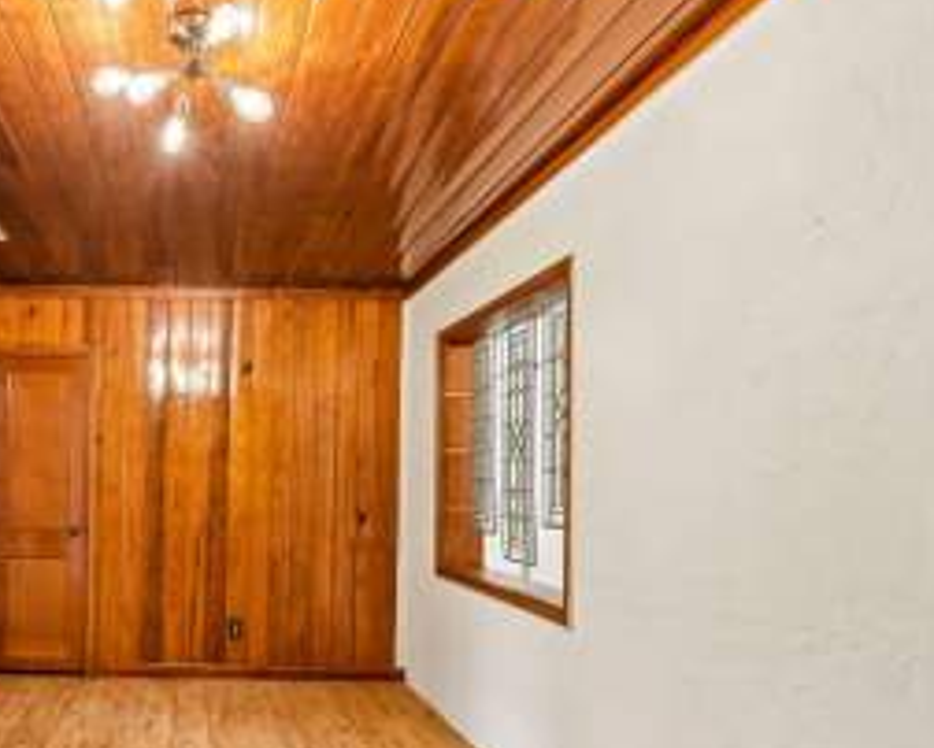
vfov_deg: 56.1
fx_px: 692
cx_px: 178
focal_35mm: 25
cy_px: 476
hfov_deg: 62.0
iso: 400
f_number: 8
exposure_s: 1/3.33
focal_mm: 14
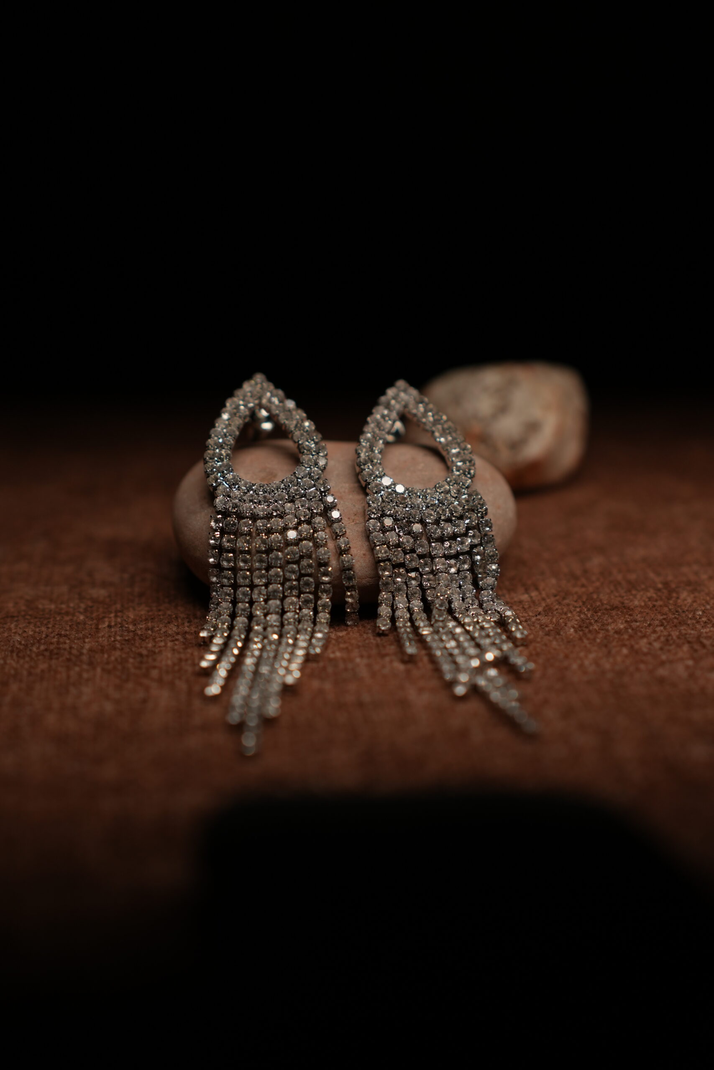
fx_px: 1547
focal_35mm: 52
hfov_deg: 26.0
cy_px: 535
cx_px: 357
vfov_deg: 38.2
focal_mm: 35
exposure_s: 1/100
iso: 200
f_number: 2.5
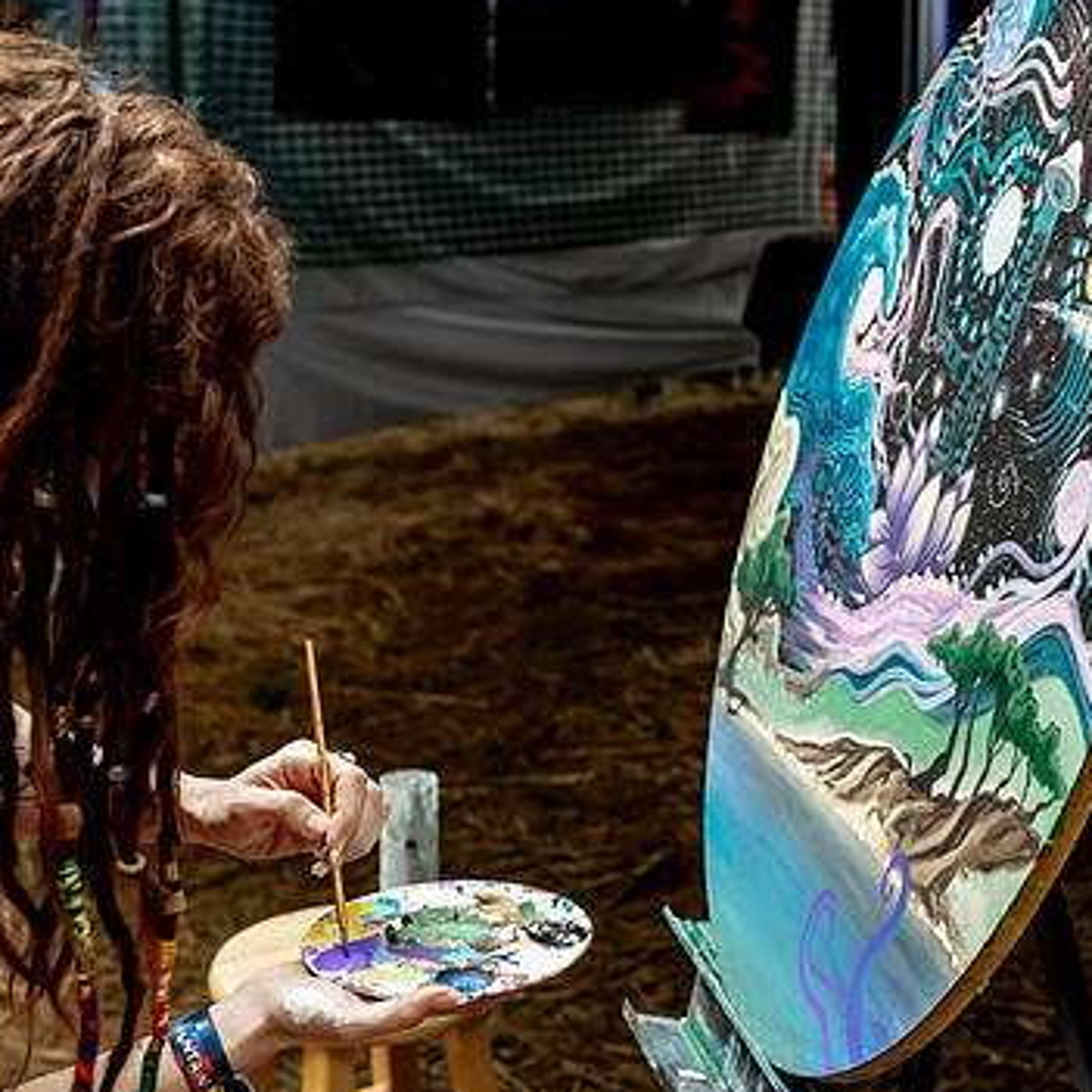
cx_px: 771
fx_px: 2320
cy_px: 500
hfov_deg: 26.3
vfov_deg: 26.5
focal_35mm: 65
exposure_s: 1/400
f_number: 4
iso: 1000
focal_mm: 35
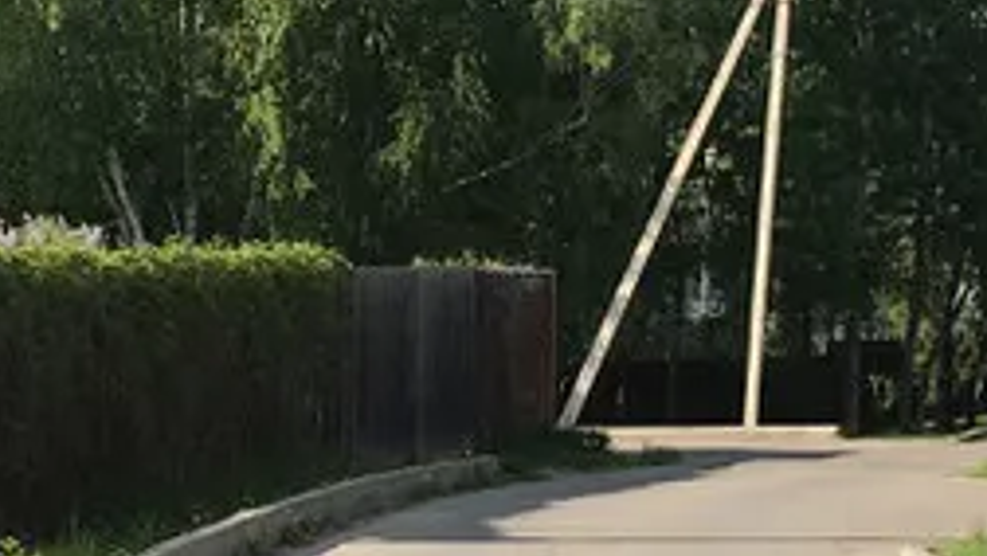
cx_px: 411
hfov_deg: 18.4
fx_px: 3037
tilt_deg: -5.9
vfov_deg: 10.4
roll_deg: +0.6
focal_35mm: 116
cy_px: 560
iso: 20
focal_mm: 3.99
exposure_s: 1/1368
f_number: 1.8
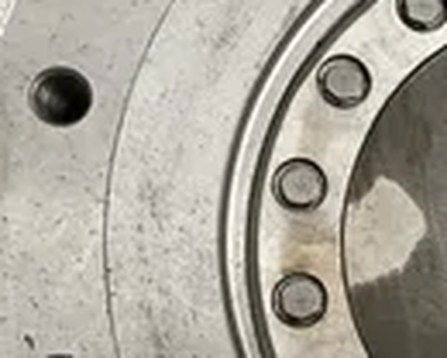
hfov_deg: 21.4
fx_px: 1111
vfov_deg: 18.1
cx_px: 516
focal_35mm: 84
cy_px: 279
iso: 200
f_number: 1.8
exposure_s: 1/60
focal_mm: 3
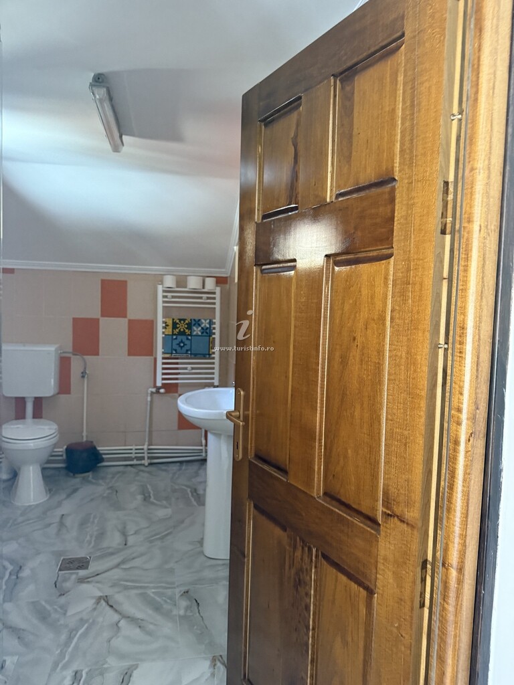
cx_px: 257
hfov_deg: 56.8
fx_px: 475
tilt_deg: -3.3
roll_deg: -4.5
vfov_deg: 71.6
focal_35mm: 24
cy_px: 342
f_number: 1.78
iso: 400
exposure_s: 1/60
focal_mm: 6.76
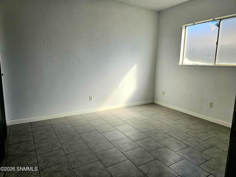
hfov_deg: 73.9
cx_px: 118
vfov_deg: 58.9
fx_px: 157
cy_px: 88
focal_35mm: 23
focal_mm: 6.3
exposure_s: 1/204
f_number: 1.7
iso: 10
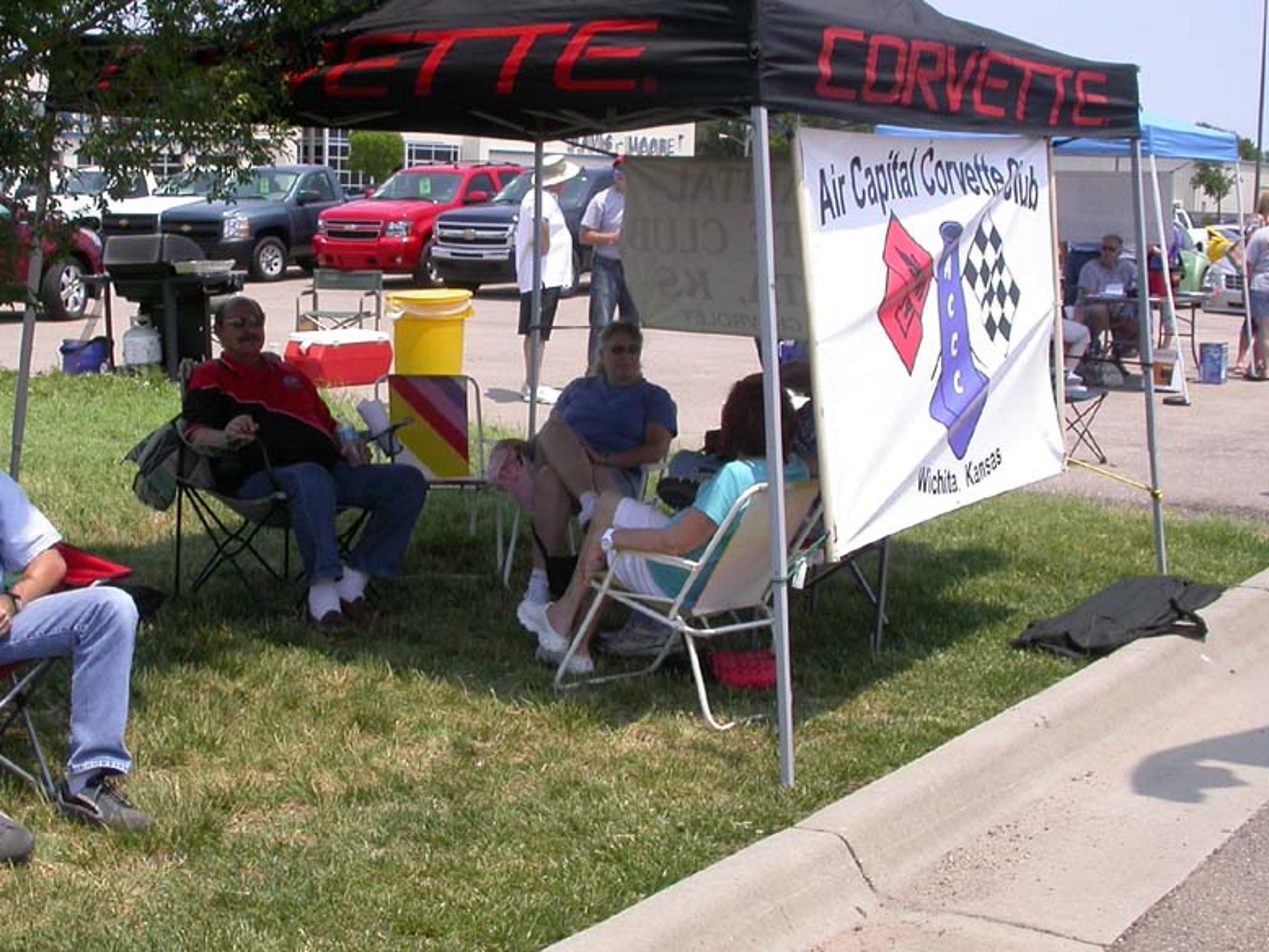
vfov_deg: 29.1
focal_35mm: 50
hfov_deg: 37.8
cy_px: 430
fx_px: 1834
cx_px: 445
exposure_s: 1/313
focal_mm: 7.85
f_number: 6.7
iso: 100
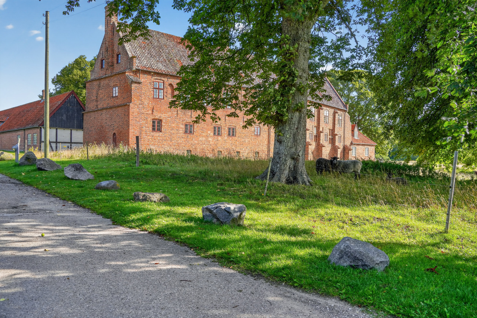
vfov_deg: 41.1
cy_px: 159
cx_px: 238
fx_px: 424
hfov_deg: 58.7
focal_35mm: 32
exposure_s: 1/80
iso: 400
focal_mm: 32
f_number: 8
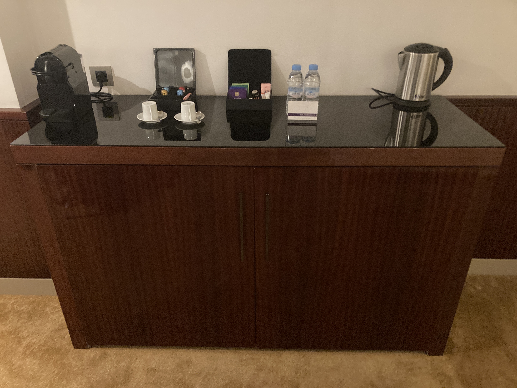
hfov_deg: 63.4
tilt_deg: -28.6
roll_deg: -0.2
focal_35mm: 28
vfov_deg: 49.7
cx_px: 258
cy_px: 194
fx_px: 418
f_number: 1.8
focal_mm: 3.99
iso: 640
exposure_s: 1/17
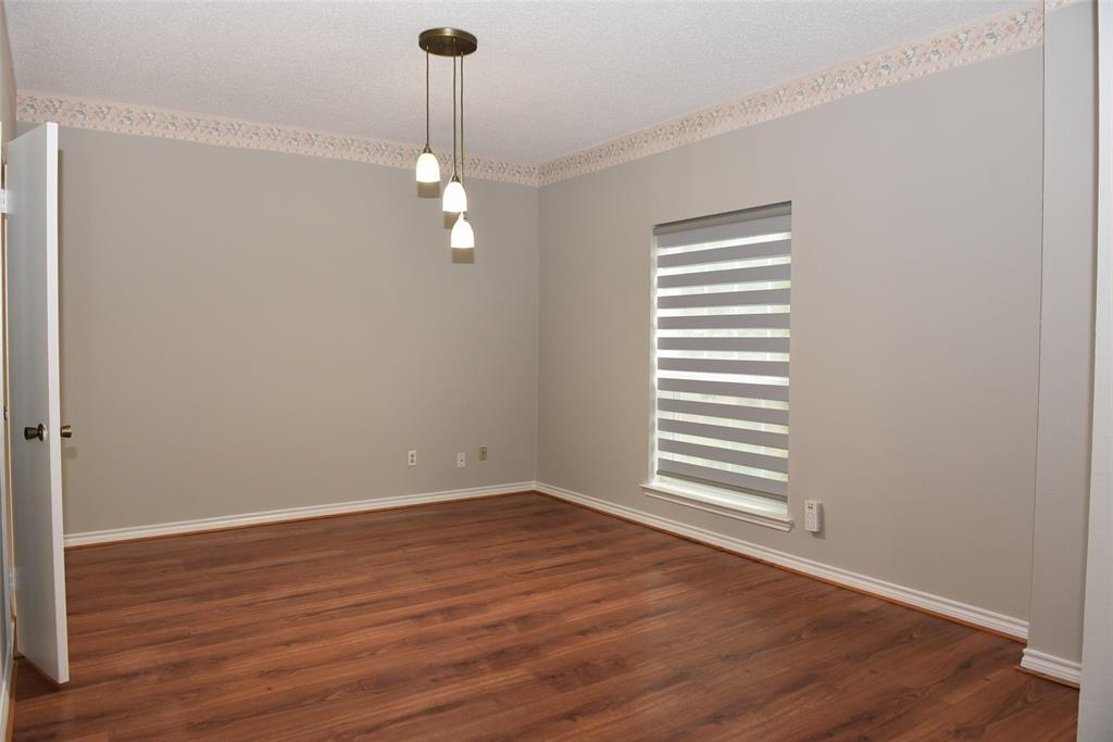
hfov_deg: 73.7
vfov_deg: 53.1
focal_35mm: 24
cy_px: 371
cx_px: 556
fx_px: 742
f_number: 5
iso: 800
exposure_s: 1/100
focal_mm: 24
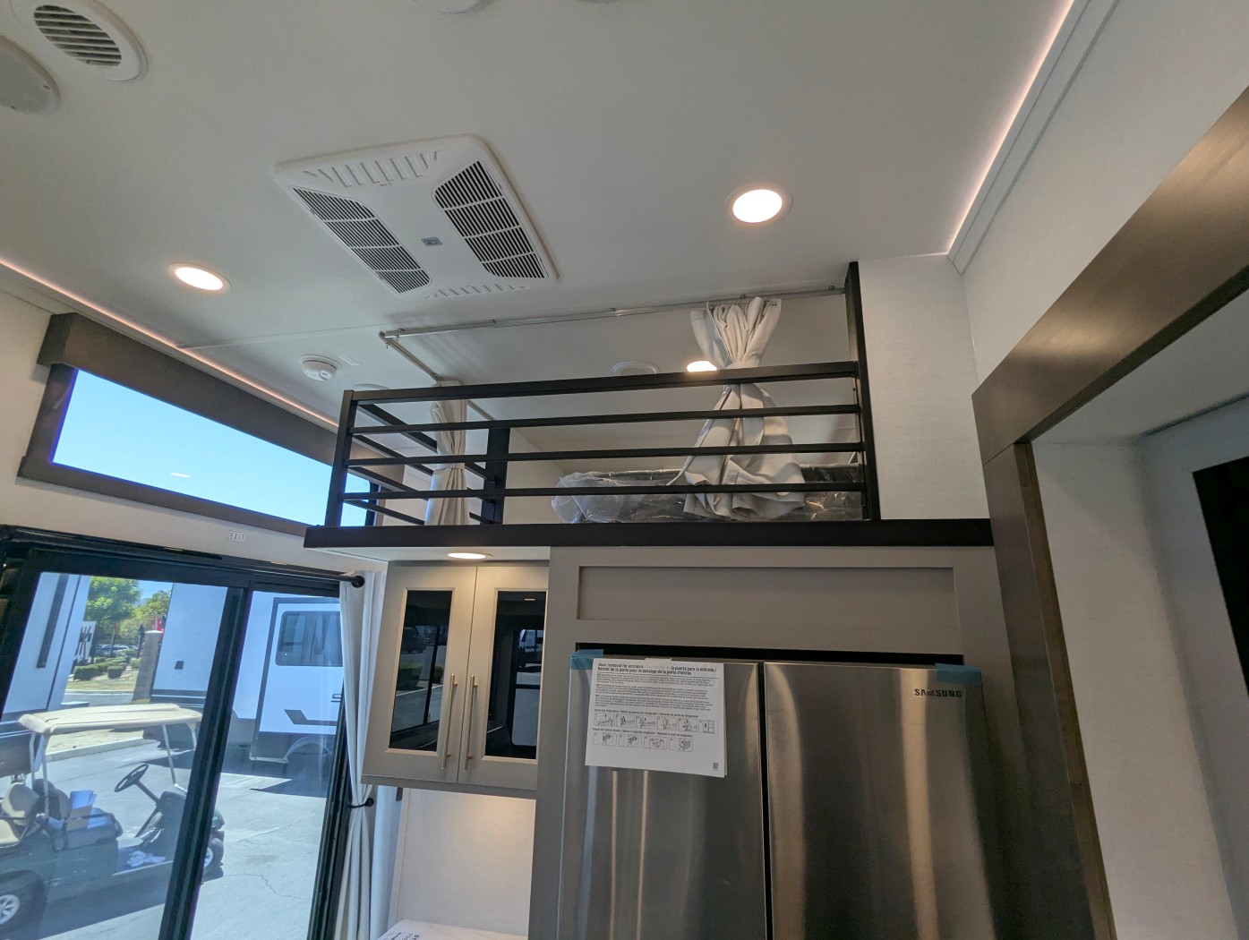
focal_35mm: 16
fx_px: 578
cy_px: 470
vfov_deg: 78.2
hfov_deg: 94.4
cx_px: 624
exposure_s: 1/194
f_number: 2.2
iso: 86
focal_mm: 2.35
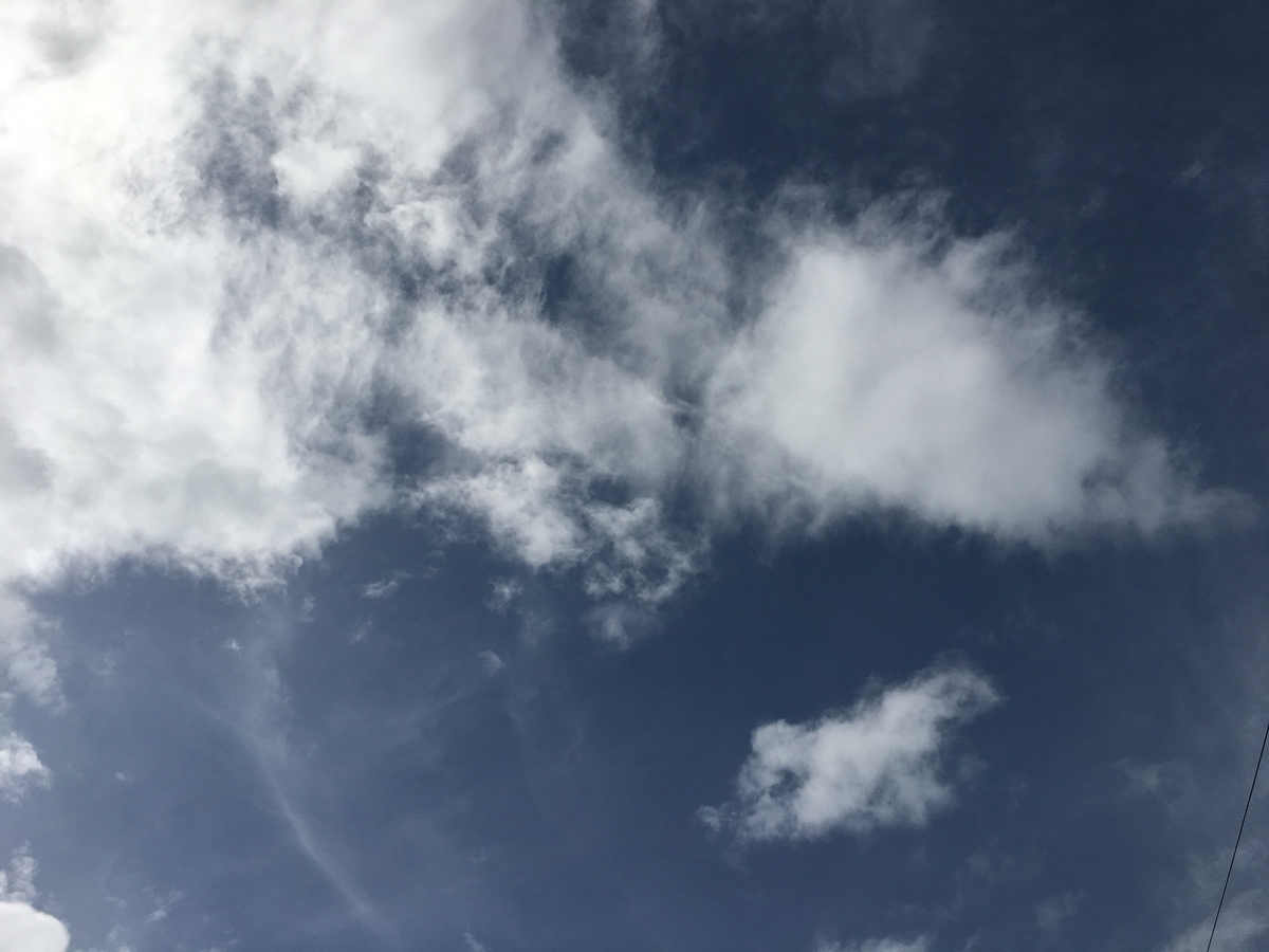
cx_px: 634
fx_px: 1063
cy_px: 476
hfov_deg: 61.7
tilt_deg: +59.8
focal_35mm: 29
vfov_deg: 48.2
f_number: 2.2
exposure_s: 1/6410
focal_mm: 4.15
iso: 25
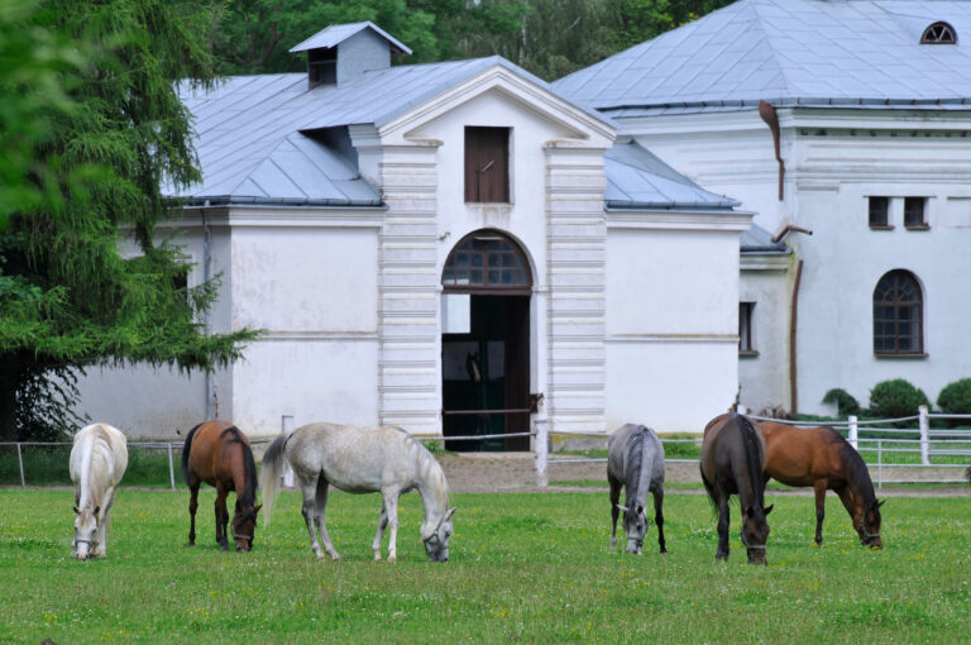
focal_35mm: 360
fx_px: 9698
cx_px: 486
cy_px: 322
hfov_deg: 5.7
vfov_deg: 3.8
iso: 200
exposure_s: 1/250
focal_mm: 240
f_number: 9
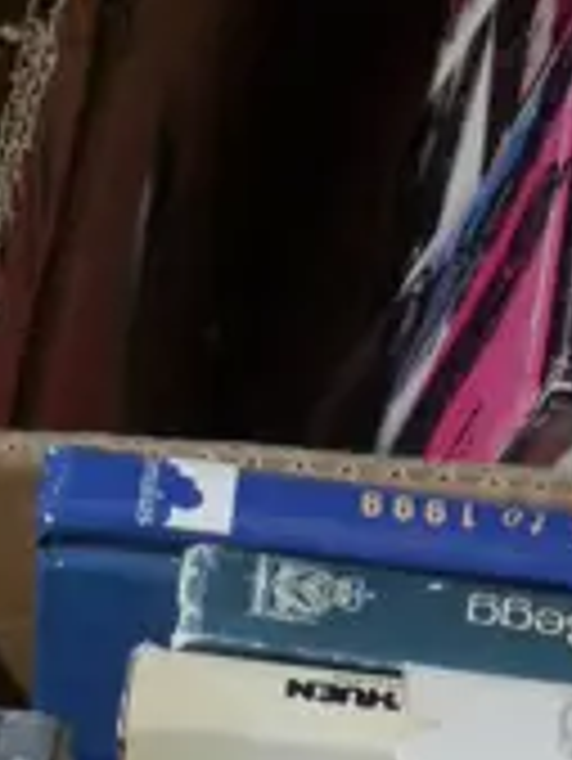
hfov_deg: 6.7
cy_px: 2100
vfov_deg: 8.0
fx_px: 4797
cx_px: 820
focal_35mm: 218
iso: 320
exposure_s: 1/60
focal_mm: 18
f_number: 4
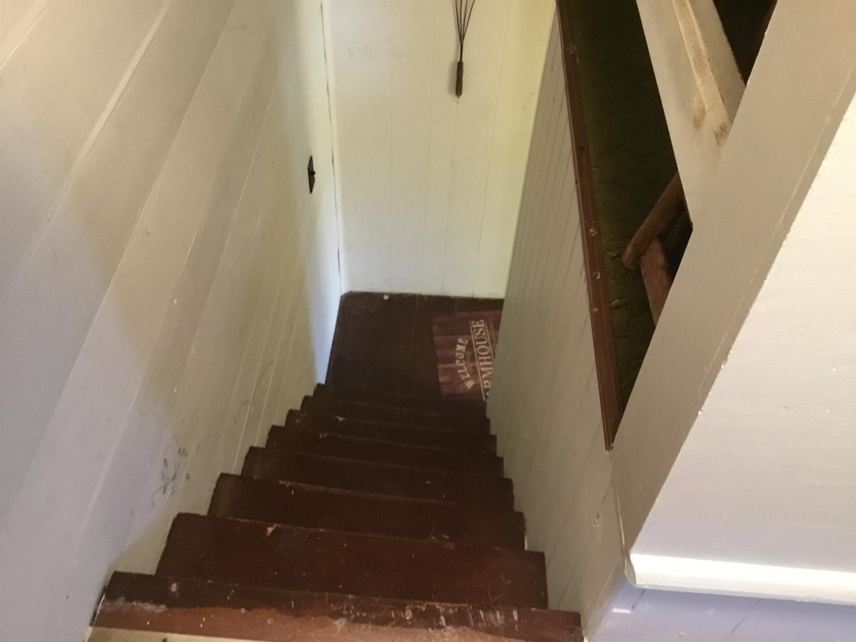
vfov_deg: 45.4
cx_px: 428
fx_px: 767
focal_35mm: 31
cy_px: 321
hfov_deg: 58.4
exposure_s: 1/15
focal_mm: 3.3
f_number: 2.4
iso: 250
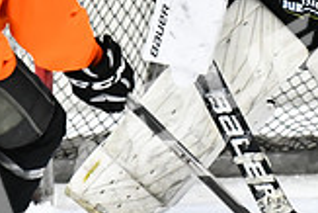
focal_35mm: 693
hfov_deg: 3.0
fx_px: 6127
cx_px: 242
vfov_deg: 2.0
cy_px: 62
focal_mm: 130
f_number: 2.8
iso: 5000
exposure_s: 1/1250
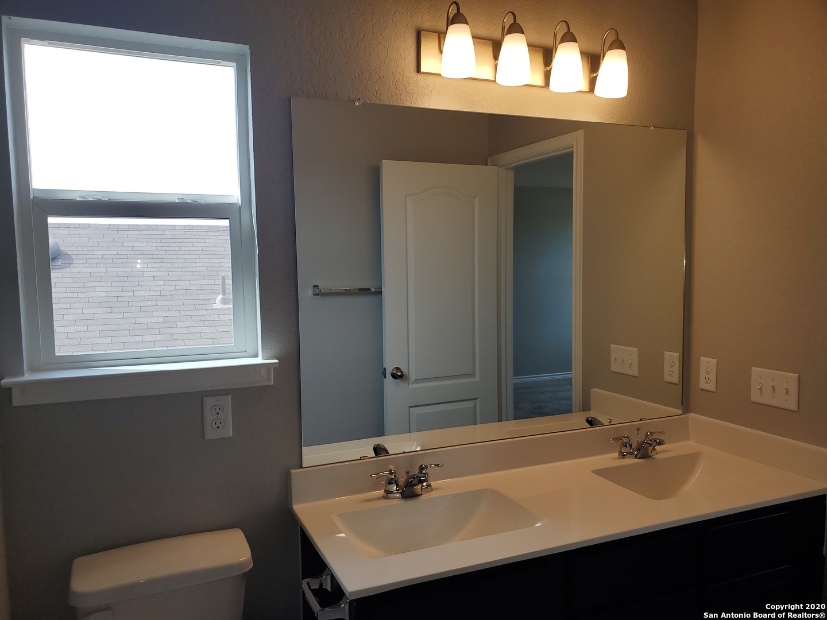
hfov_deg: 67.3
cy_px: 310
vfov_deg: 53.1
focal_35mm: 26
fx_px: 621
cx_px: 414
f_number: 2.4
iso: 50
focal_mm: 4.3
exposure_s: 1/217
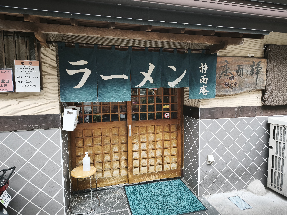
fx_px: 191
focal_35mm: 23
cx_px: 144
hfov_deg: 73.9
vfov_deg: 58.9
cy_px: 108
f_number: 1.62
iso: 50
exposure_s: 1/220
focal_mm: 6.45
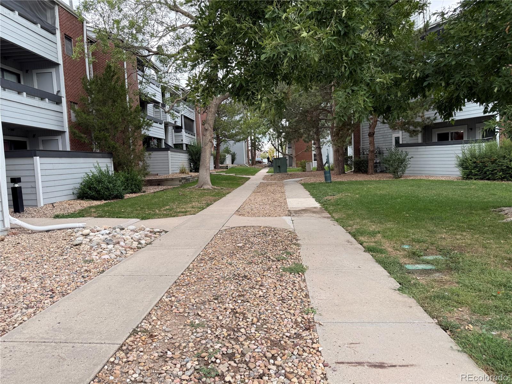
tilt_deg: -4.0
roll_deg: +2.2
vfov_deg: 56.8
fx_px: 355
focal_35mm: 24
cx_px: 256
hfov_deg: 71.6
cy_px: 192
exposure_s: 1/368
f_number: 1.78
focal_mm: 6.76
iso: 80
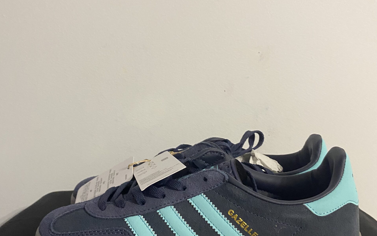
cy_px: 147
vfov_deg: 34.3
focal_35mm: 37
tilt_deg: -10.5
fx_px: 380
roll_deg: -0.1
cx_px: 189
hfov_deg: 52.7
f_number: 1.8
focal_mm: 4.25
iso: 500
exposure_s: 1/50
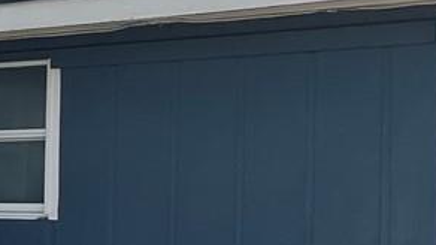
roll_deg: -2.3
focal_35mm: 155
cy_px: 172
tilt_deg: +1.9
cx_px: -557
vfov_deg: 7.8
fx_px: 1791
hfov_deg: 11.7
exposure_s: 1/6494
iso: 50
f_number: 1.6
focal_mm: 5.1
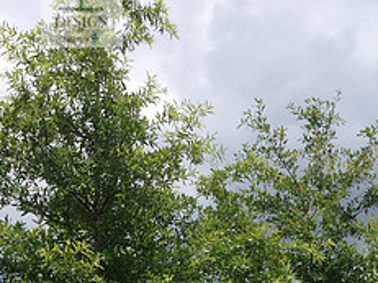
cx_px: 308
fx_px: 906
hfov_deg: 23.2
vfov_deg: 16.9
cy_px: 355
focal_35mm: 83
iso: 50
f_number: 2.4
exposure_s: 1/1642
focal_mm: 4.12
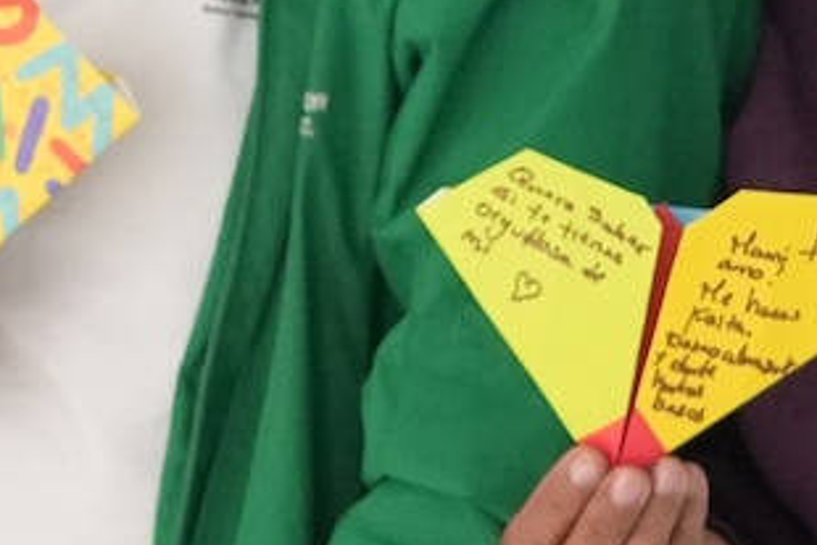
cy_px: 1
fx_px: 4223
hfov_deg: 11.0
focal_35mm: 186
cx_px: 103
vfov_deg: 7.4
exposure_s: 1/200
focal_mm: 24
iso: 4000
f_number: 4
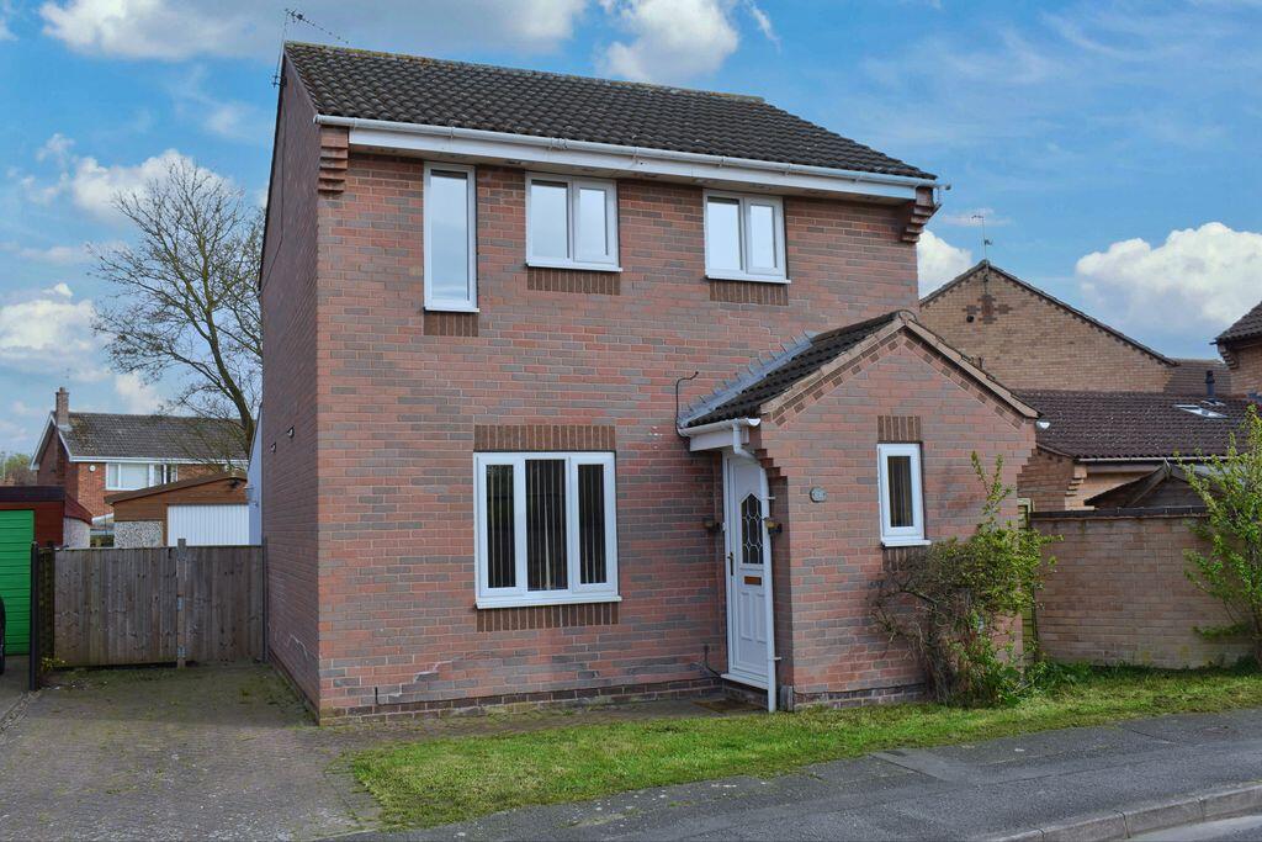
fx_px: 1104
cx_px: 631
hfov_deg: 59.5
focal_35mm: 32
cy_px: 421
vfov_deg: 41.7
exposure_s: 1/250
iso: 160
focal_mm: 21
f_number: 8
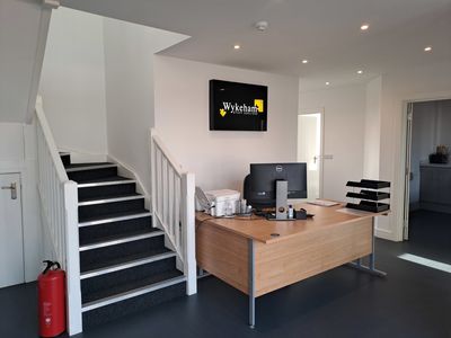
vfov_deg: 54.9
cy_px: 169
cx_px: 226
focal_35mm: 25
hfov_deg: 69.4
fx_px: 326
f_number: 1.8
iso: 50
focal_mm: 4.65
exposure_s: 1/60
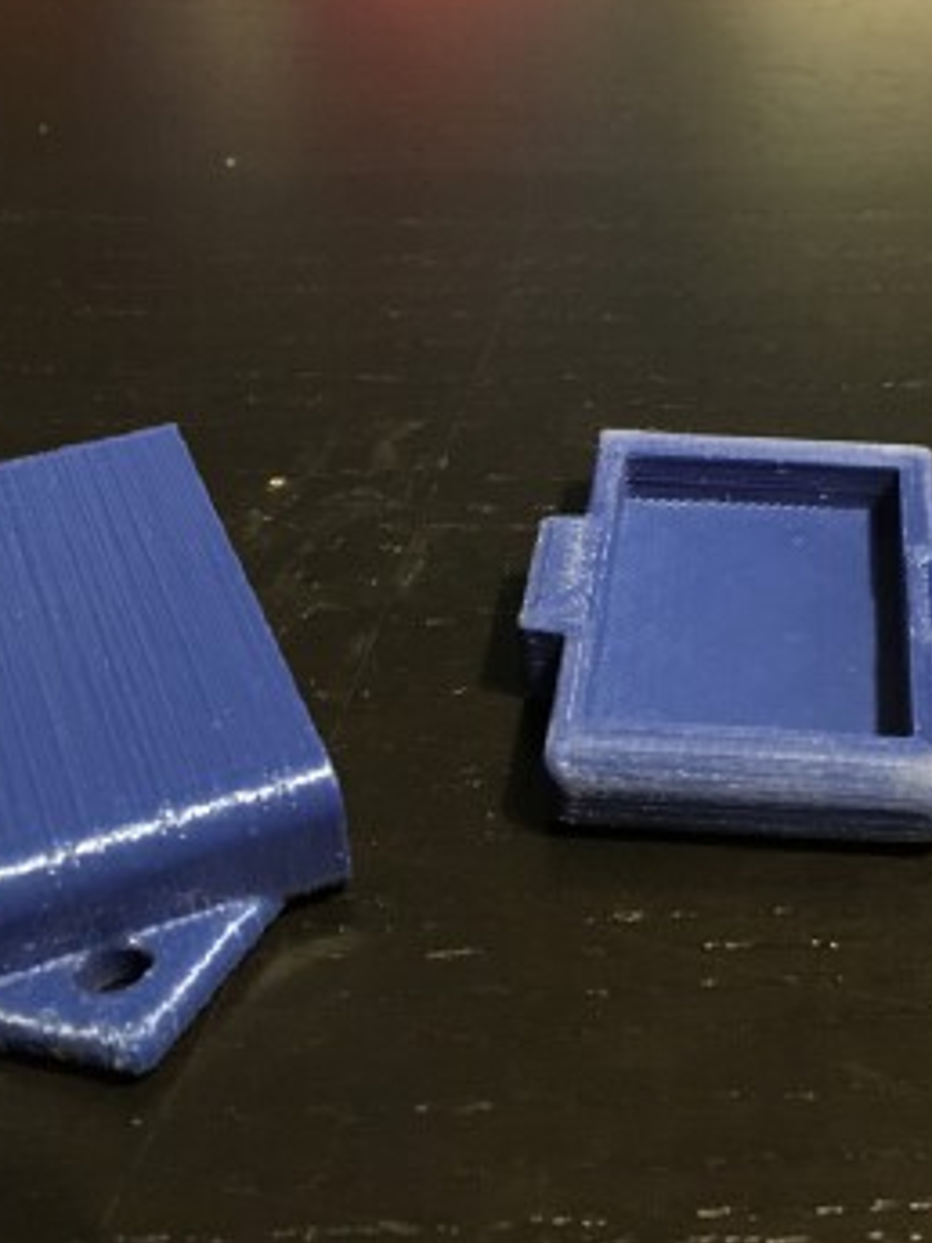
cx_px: 620
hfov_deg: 31.9
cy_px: 614
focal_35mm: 45
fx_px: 1615
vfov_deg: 42.1
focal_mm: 4.15
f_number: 2.2
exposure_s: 1/15
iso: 320
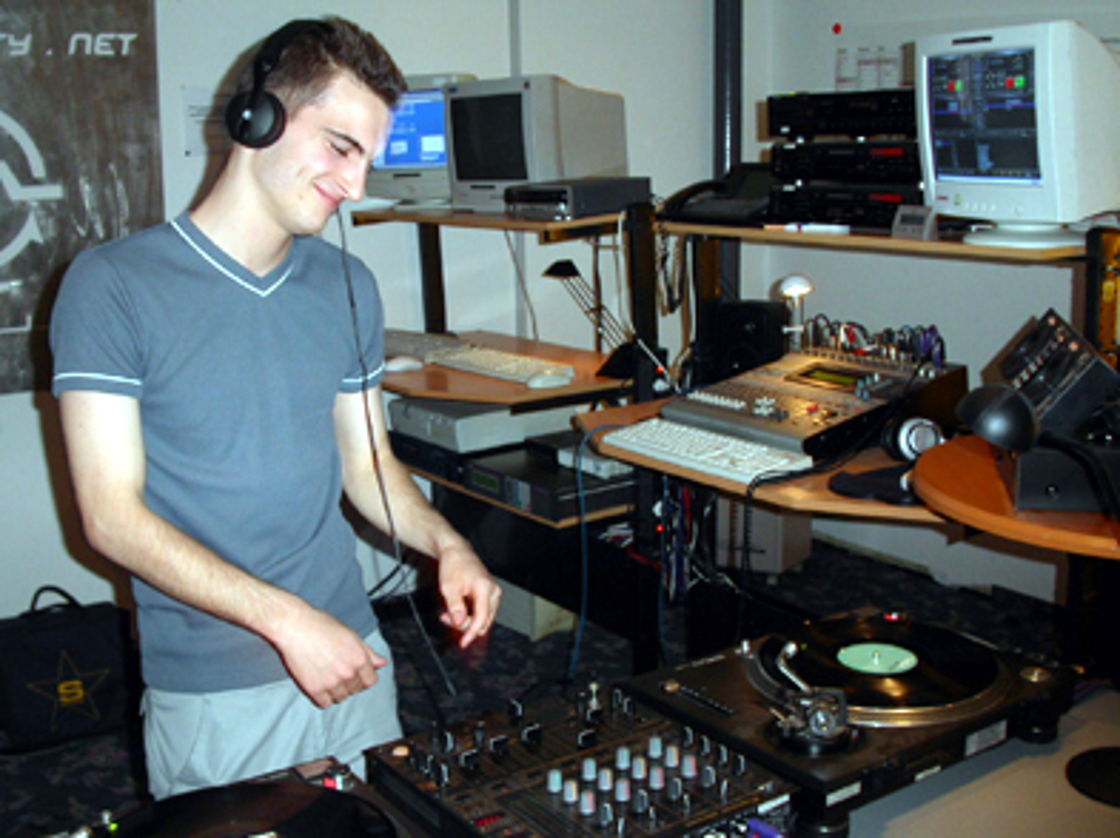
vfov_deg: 36.8
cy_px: 428
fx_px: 1261
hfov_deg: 47.9
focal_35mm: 39
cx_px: 569
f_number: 2.8
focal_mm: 7.8
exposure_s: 1/30
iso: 100
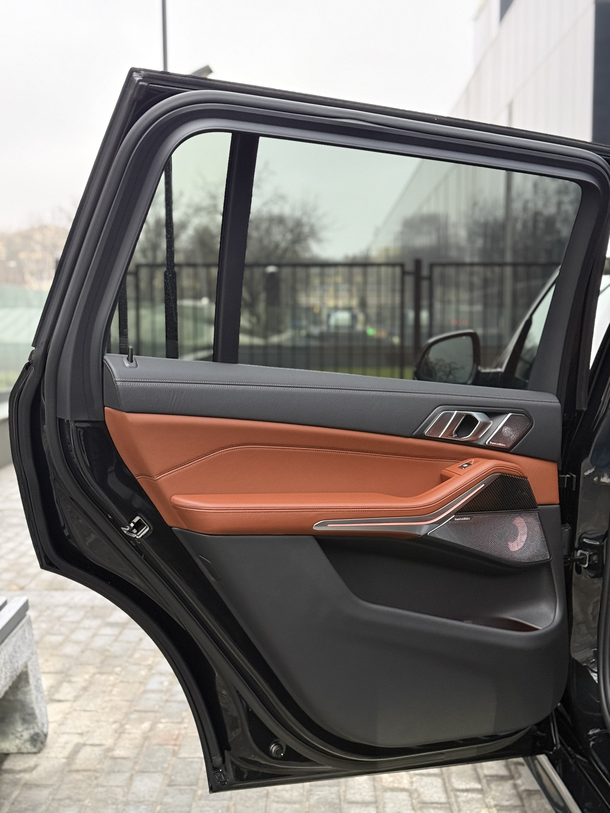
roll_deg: -0.8
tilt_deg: -2.2
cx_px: 305
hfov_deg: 30.3
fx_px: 1128
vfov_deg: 39.7
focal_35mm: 48
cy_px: 406
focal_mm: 6.76
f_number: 1.78
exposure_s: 1/40
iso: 320
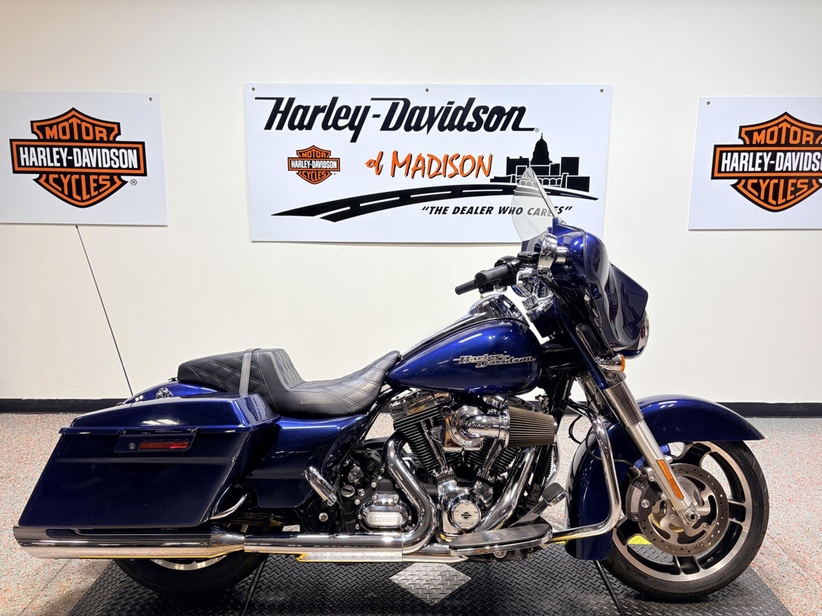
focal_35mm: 26
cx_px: 411
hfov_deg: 67.3
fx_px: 617
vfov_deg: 53.1
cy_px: 308
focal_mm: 5.96
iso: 32
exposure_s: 1/120
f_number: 1.6
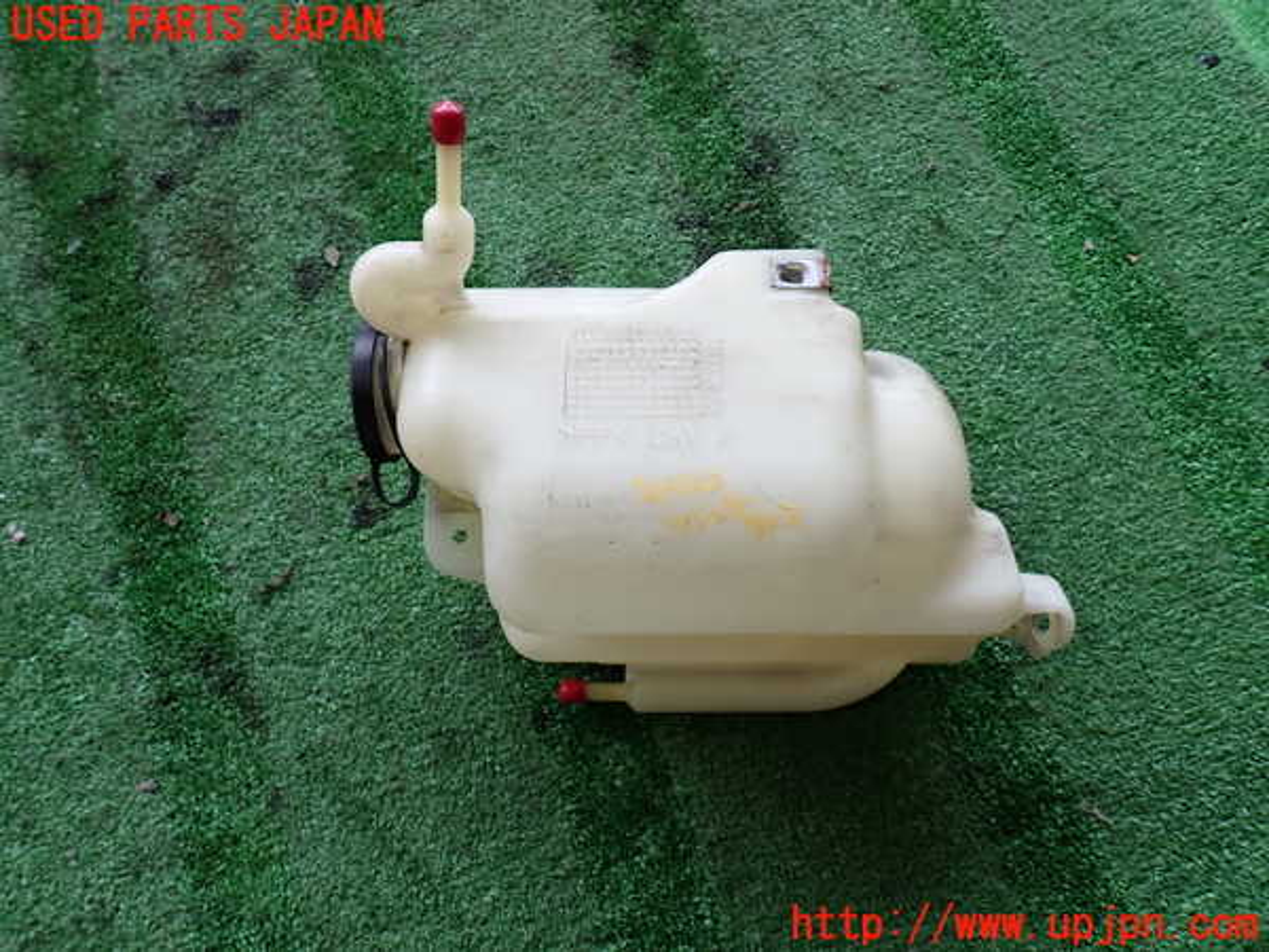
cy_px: 476
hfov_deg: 69.4
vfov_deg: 54.9
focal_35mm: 25
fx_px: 916
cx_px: 634
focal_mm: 4.5
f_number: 2.8
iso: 100
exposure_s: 1/80
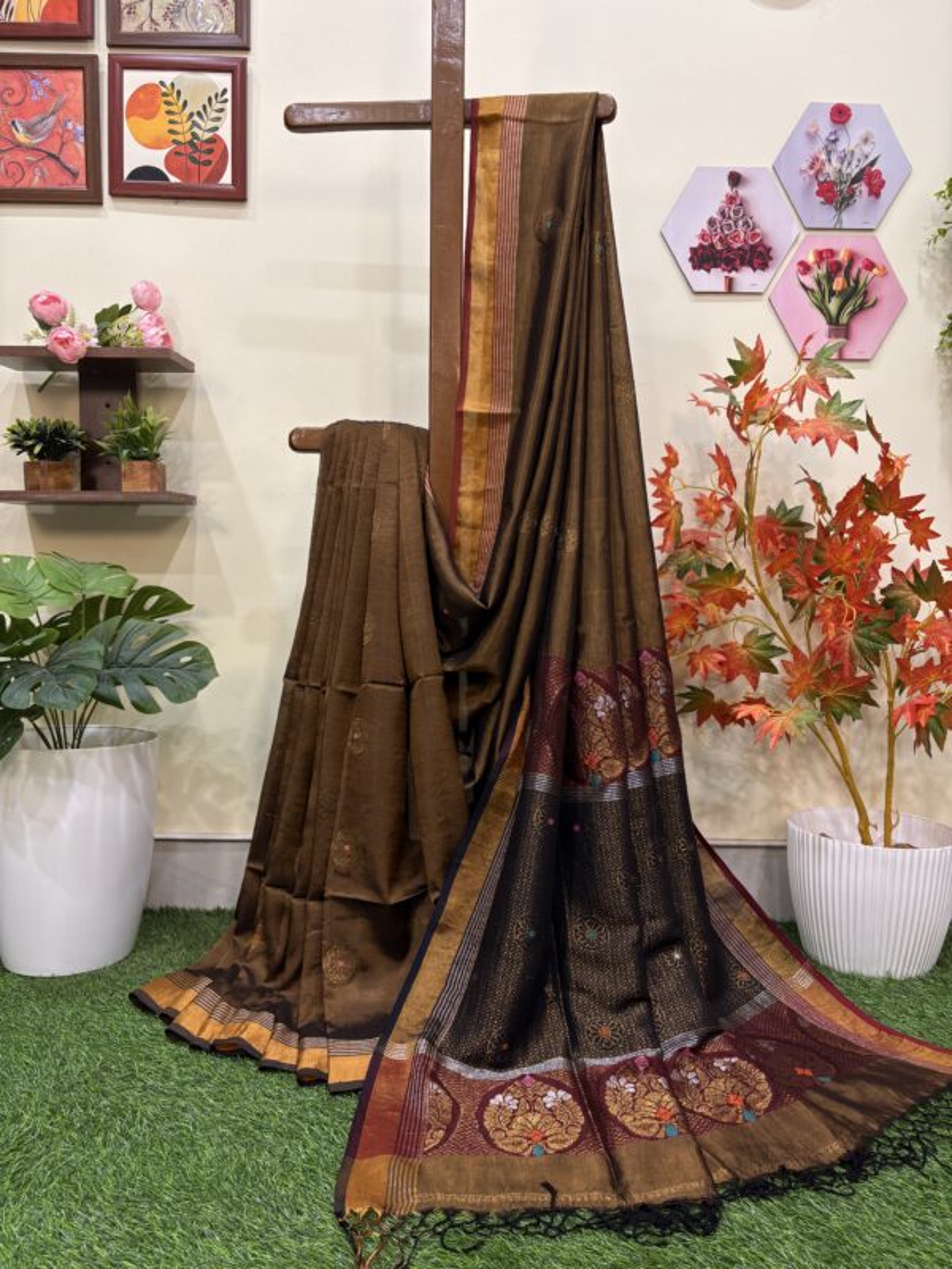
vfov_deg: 67.3
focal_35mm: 26
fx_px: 953
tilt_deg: -2.6
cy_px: 634
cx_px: 476
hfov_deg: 53.1
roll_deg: -0.6
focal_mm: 5.96
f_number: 1.6
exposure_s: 1/50
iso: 64
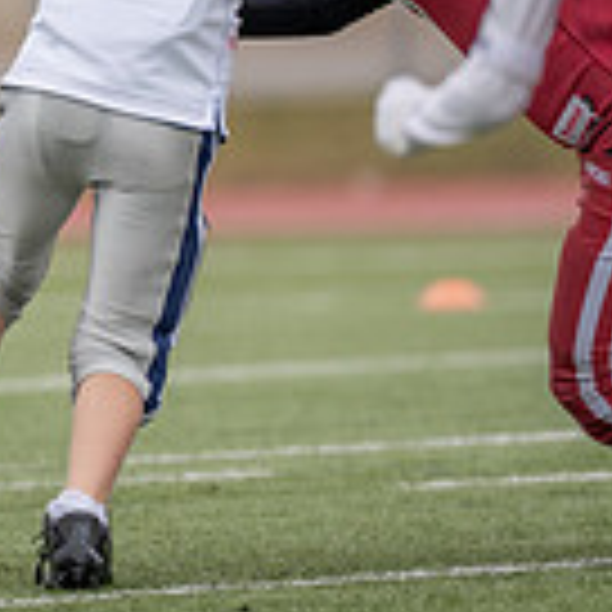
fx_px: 17342
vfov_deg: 2.0
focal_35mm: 867
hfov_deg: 2.0
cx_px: -305
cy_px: -16
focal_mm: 200
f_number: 2.8
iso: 200
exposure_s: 1/1250
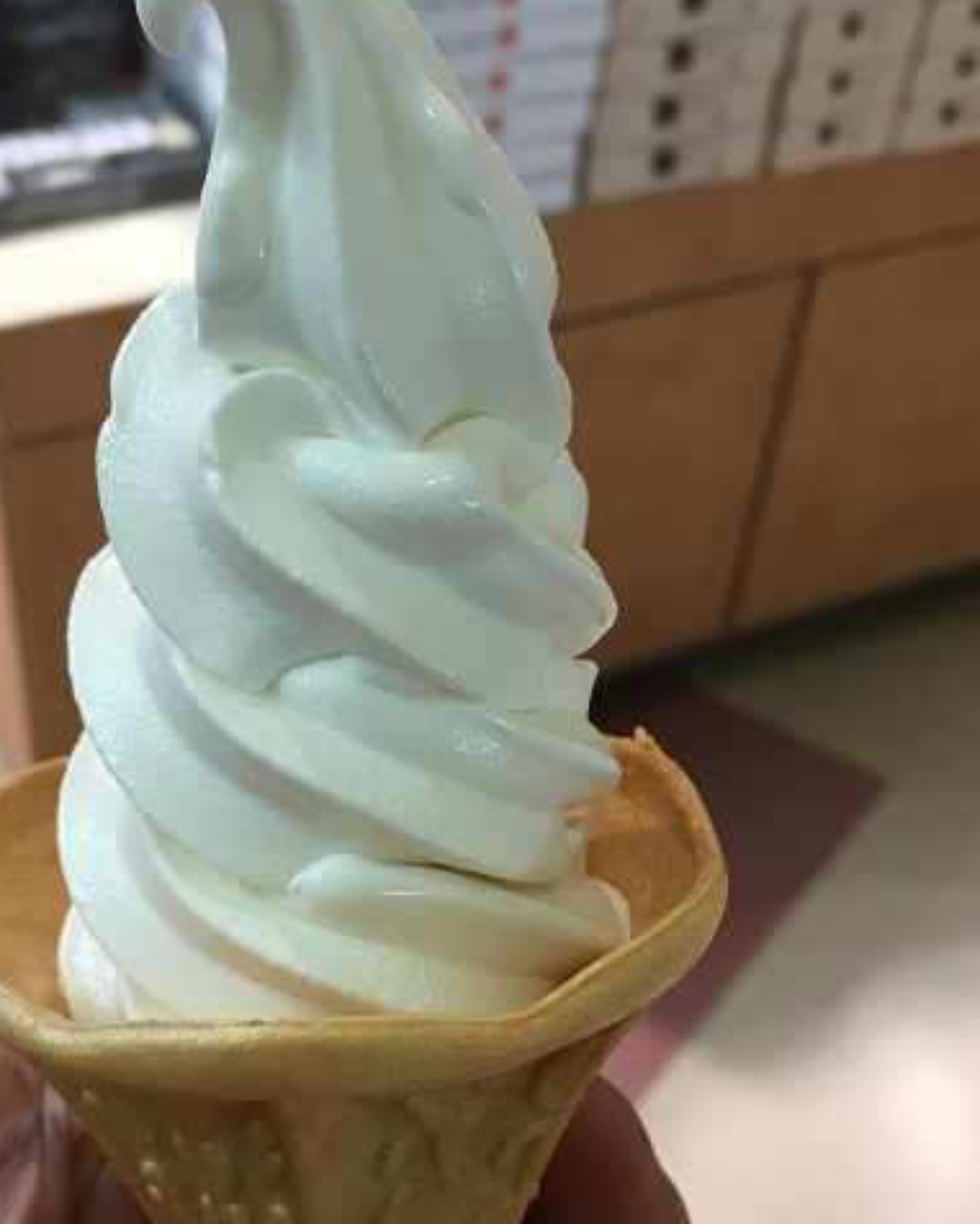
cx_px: 379
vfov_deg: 38.4
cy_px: 801
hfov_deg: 31.3
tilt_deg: -45.0
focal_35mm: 48
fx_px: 1740
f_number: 2.2
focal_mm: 4.15
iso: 64
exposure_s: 1/33
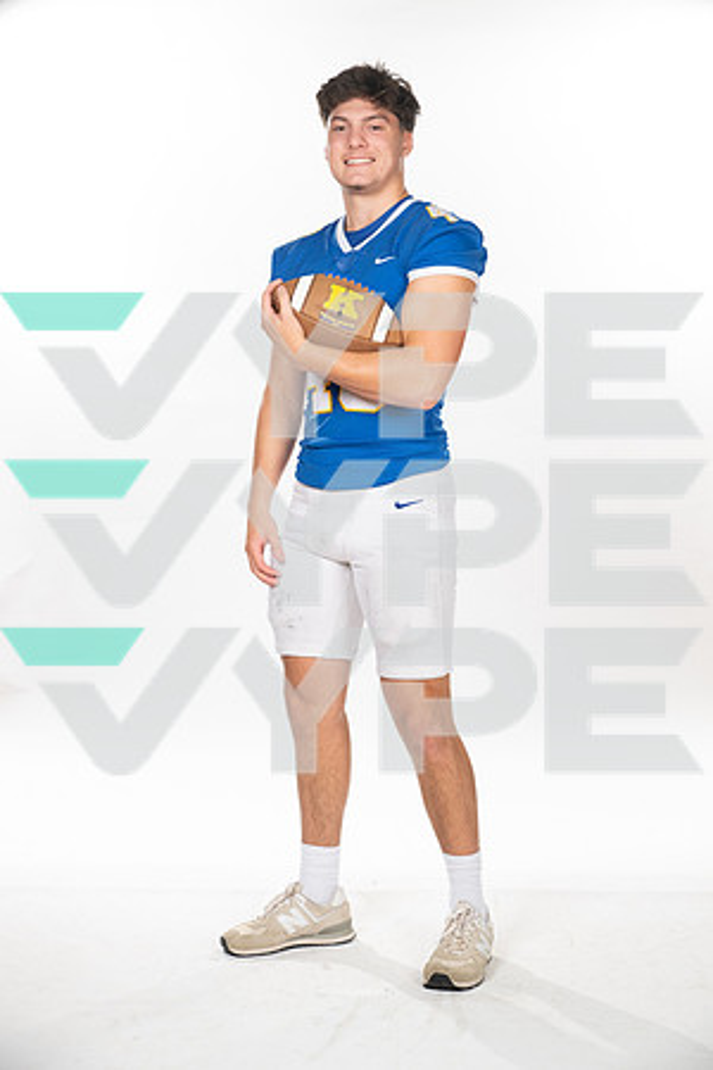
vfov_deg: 34.5
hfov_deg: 23.4
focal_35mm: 58
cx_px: 356
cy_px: 535
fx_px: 1723
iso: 800
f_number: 7.1
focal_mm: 58
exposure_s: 1/320
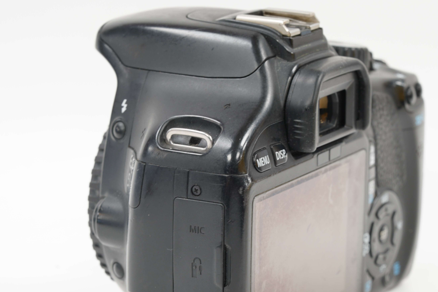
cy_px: 184
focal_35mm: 123
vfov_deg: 11.1
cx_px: 243
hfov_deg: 16.6
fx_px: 1496
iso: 200
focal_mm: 90
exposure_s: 1/1.6
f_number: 11
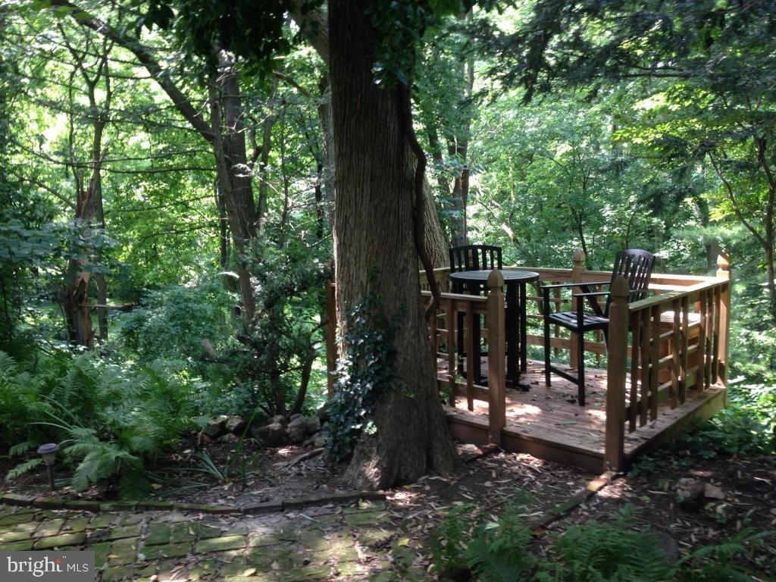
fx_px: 740
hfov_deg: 55.4
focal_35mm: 33
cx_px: 388
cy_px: 291
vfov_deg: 42.9
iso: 50
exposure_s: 1/40
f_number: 2.4
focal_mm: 4.13
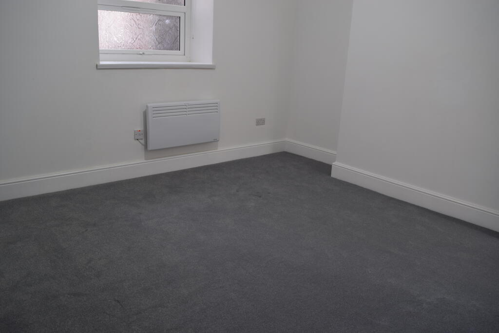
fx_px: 374
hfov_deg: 67.4
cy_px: 166
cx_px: 250
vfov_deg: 47.9
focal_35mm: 27
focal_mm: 18
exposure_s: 1/5
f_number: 8
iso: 160
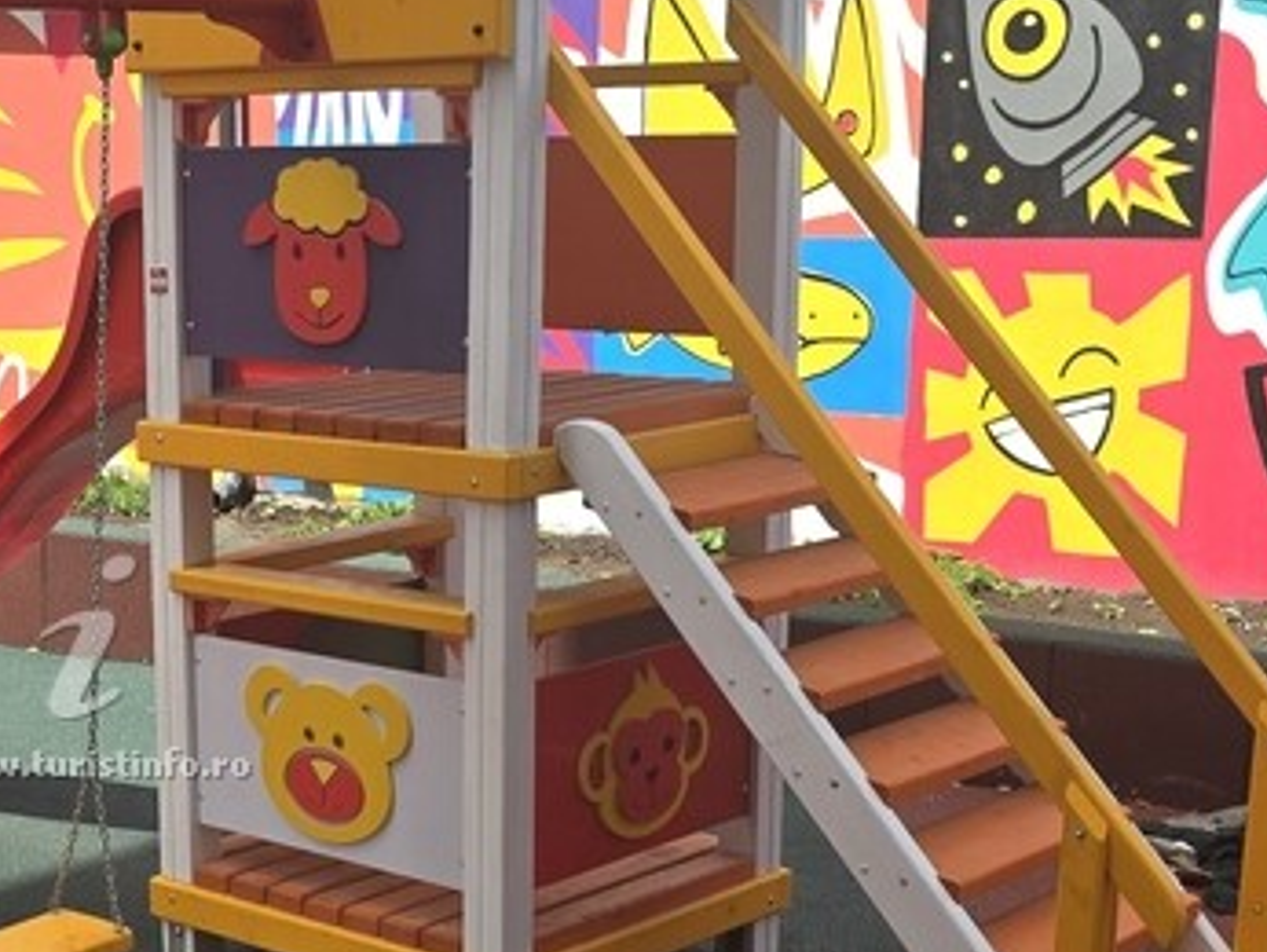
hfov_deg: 27.6
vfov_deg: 21.5
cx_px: 143
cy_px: 718
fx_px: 2491
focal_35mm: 68
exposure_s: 1/403
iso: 12
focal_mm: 6.3
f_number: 1.7
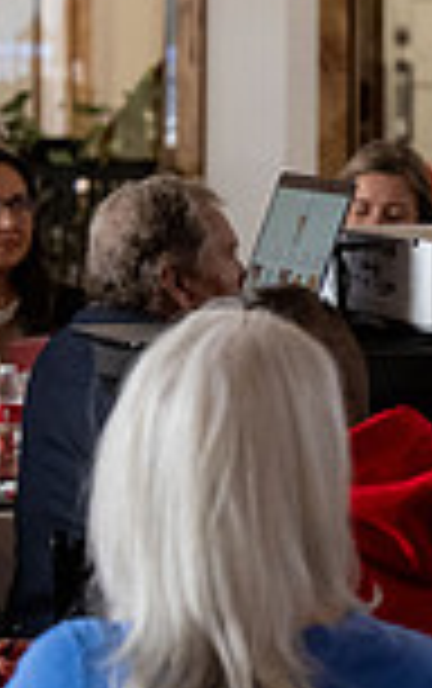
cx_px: 1125
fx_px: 5072
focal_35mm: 270
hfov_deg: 4.7
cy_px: 259
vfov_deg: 7.8
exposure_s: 1/500
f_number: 3.5
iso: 2500
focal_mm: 70
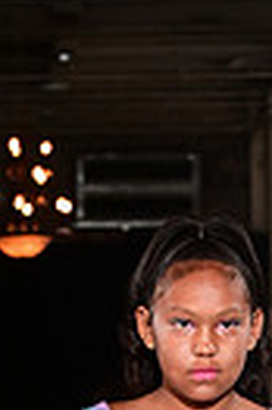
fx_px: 3511
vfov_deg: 6.4
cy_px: 867
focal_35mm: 309
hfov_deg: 4.4
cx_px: 231
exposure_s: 1/160
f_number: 6.3
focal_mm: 70
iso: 1000
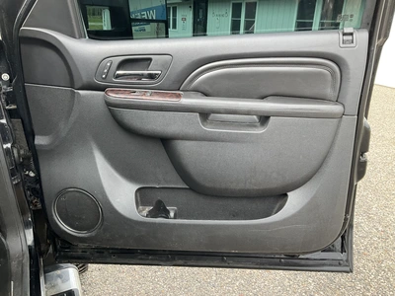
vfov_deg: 48.2
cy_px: 148
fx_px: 331
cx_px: 198
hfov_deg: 61.7
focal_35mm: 29
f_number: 1.8
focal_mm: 3
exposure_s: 1/140
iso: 25
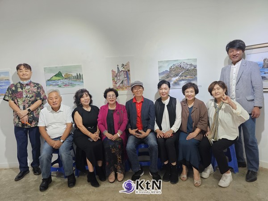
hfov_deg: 73.9
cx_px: 134
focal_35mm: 23
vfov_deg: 58.9
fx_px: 178
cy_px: 100
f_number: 1.7
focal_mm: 6.3
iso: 160
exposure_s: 1/120
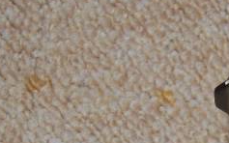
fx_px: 1235
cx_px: 238
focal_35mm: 198
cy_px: 316
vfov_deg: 6.4
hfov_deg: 10.5
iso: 220
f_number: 4.2
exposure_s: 1/60
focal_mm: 30
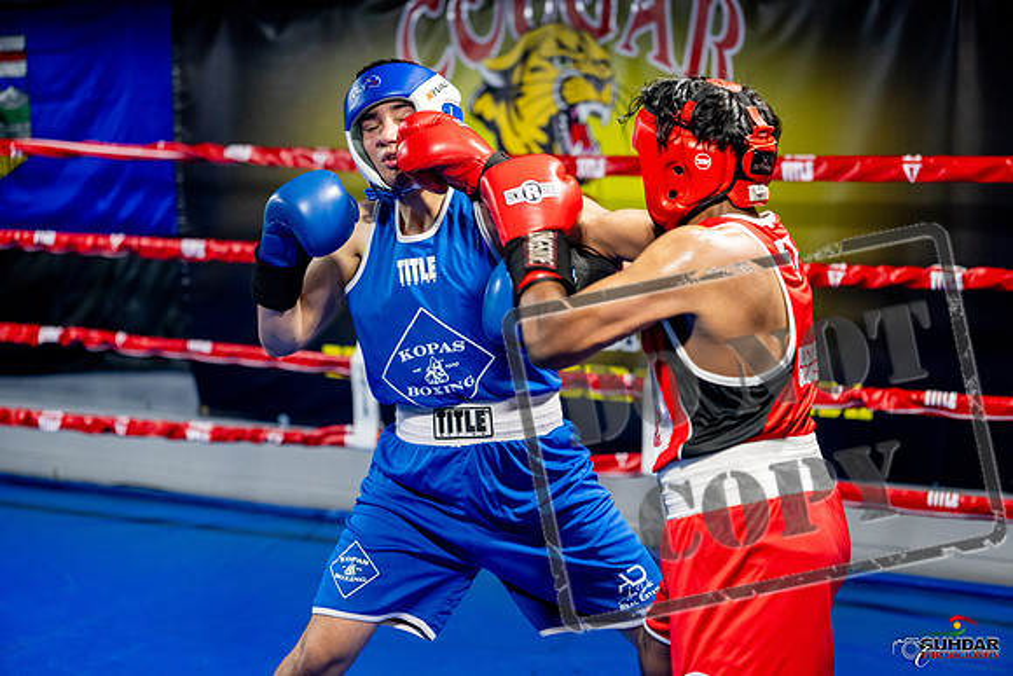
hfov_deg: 28.8
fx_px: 1970
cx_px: 506
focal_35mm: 70
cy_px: 338
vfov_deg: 19.5
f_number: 2
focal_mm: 70
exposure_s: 1/800
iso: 3200
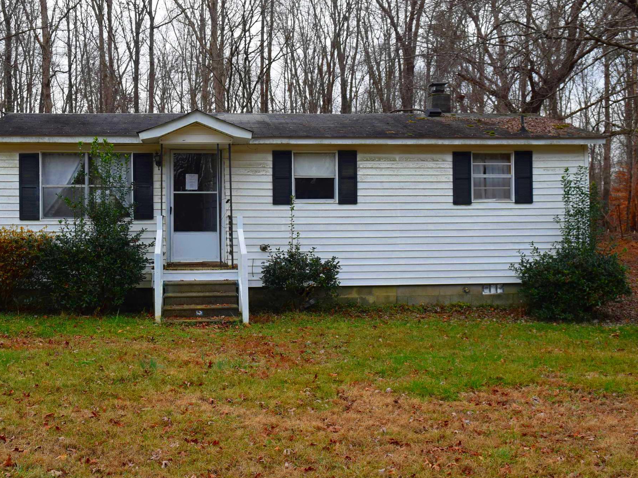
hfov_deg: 41.2
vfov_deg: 31.5
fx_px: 848
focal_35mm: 46
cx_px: 280
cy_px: 240
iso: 320
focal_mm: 28
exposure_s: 1/250
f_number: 8
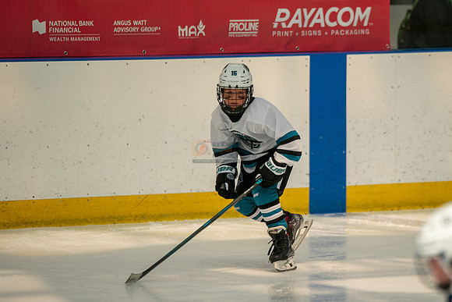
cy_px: 152
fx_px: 5040
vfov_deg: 3.4
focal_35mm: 401
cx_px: 300
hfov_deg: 5.1
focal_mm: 300
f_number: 3.2
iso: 1600
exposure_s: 1/6400
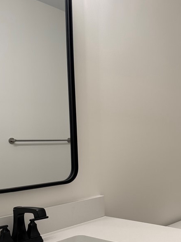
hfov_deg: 33.4
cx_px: 143
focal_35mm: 42
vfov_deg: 44.5
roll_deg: +1.9
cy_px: 149
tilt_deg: -0.6
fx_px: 293
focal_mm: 6.76
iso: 160
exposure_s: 1/120
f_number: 1.78
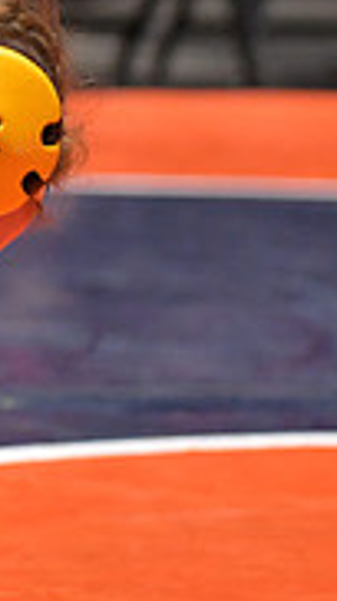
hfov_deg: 2.3
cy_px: 144
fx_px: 8374
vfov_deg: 4.1
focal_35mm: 526
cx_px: -529
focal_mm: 105
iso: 3200
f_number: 2.8
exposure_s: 1/800
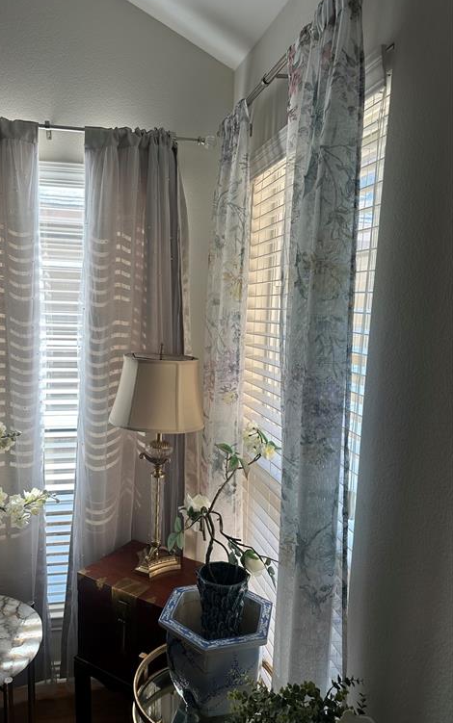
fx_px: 513
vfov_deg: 70.4
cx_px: 177
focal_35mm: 26
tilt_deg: -6.7
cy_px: 361
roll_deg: -2.5
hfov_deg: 47.3
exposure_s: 1/177
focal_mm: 6.86
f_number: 1.78
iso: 64
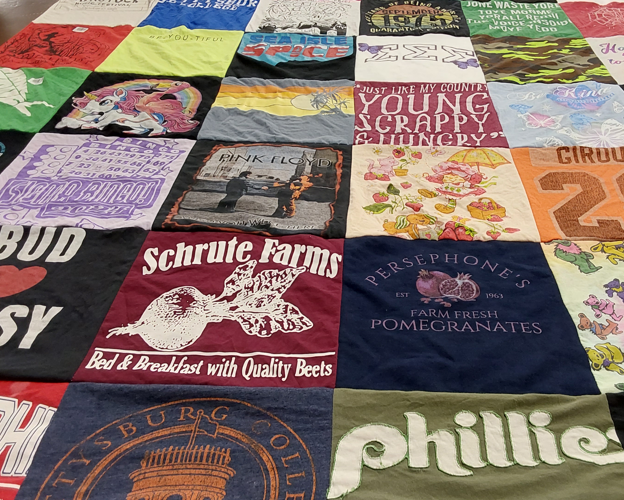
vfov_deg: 44.5
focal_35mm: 33
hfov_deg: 54.0
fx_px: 610
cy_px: 271
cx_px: 359
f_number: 1.9
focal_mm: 2.91
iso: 100
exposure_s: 1/50
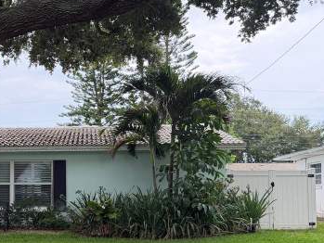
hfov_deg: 33.6
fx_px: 515
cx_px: 53
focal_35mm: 55
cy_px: 174
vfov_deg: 26.3
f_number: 1.78
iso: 100
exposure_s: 1/612
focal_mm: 6.76
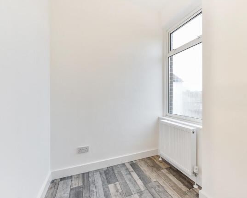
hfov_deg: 92.3
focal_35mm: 16
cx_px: 143
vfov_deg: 80.4
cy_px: 99
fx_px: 117
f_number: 8
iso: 400
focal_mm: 14
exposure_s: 1/5
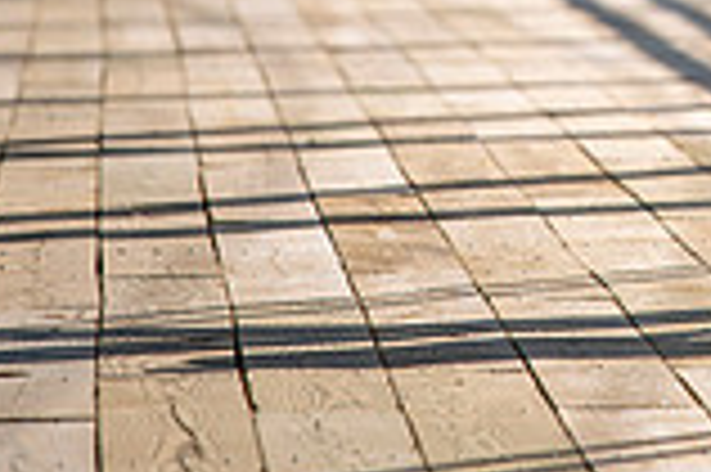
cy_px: -333
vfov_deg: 1.8
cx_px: 1242
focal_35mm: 762
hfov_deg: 2.7
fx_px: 15034
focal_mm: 200
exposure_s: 1/320
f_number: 4
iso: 50
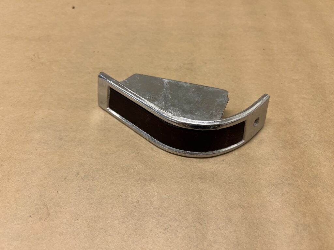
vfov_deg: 53.1
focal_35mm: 26
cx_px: 167
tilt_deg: -52.1
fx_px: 251
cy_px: 125
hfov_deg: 67.3
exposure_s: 1/100
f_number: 1.5
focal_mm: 5.7
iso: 100
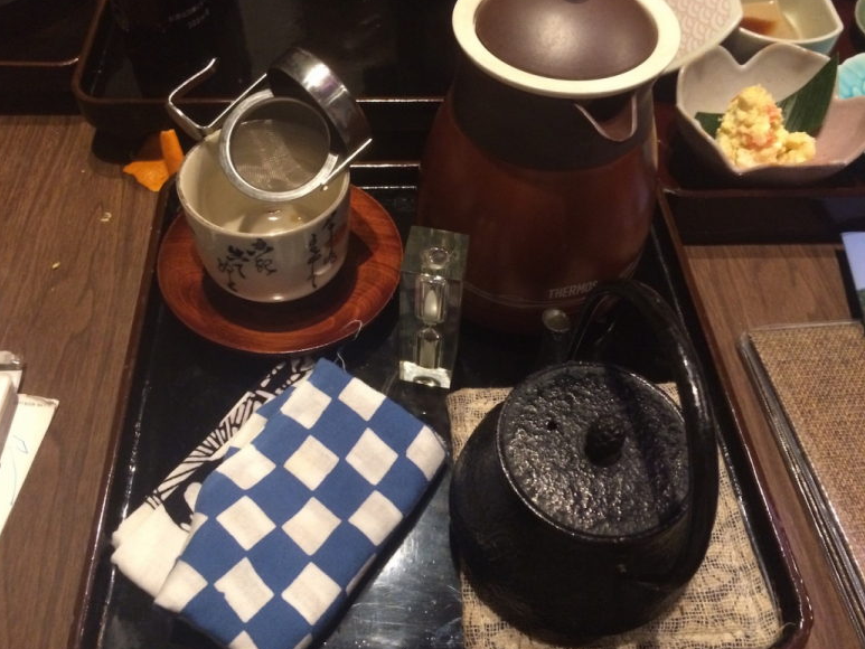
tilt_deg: -54.3
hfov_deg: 59.9
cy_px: 320
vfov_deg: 46.8
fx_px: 750
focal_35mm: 30
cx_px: 419
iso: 320
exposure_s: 1/20
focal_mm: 4.15
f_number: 2.2
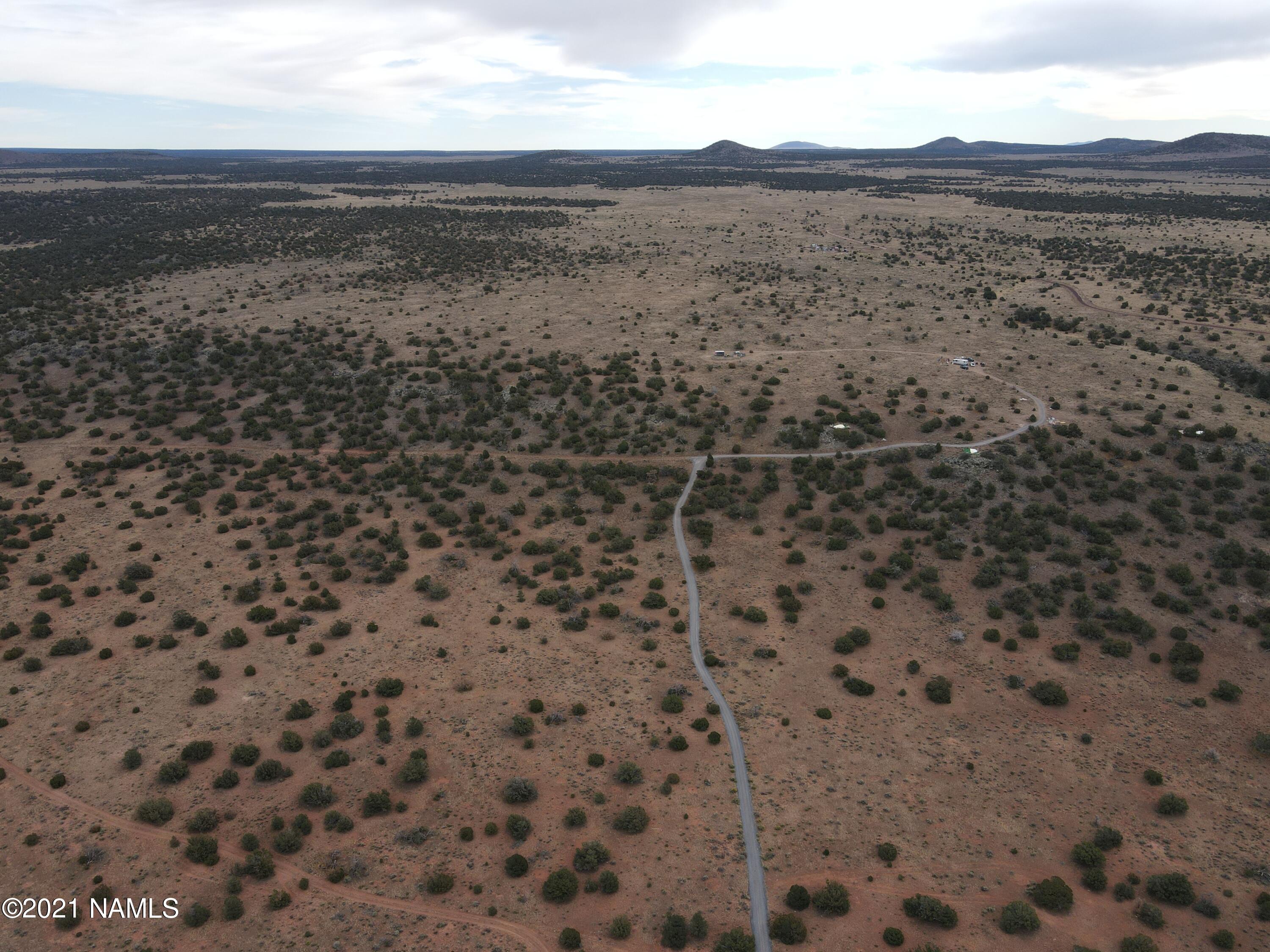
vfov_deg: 56.8
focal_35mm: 24
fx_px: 881
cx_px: 635
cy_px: 476
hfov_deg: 71.6
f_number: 2.8
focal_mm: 4.5
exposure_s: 1/320
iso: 110
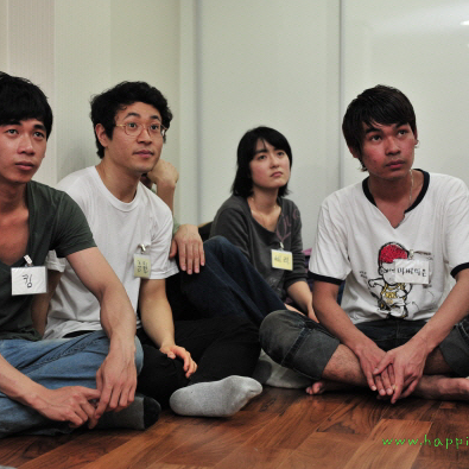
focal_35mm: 71
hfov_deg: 24.3
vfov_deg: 24.3
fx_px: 1088
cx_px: 198
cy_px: 233
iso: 1600
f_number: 4
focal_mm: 55
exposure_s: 1/160
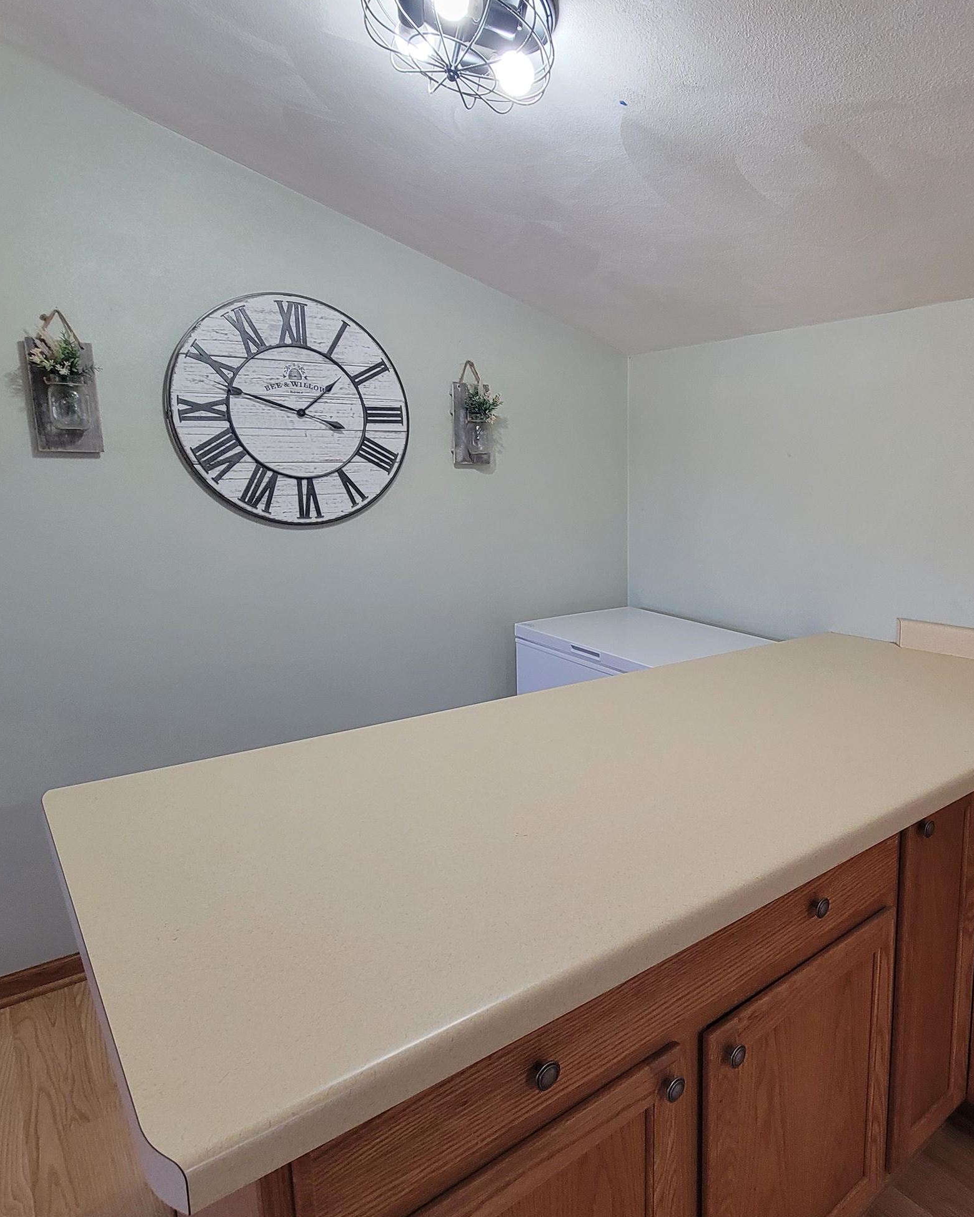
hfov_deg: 65.9
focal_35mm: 20
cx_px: 663
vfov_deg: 80.4
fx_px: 721
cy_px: 614
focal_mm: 2.2
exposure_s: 1/60
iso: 200
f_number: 2.2
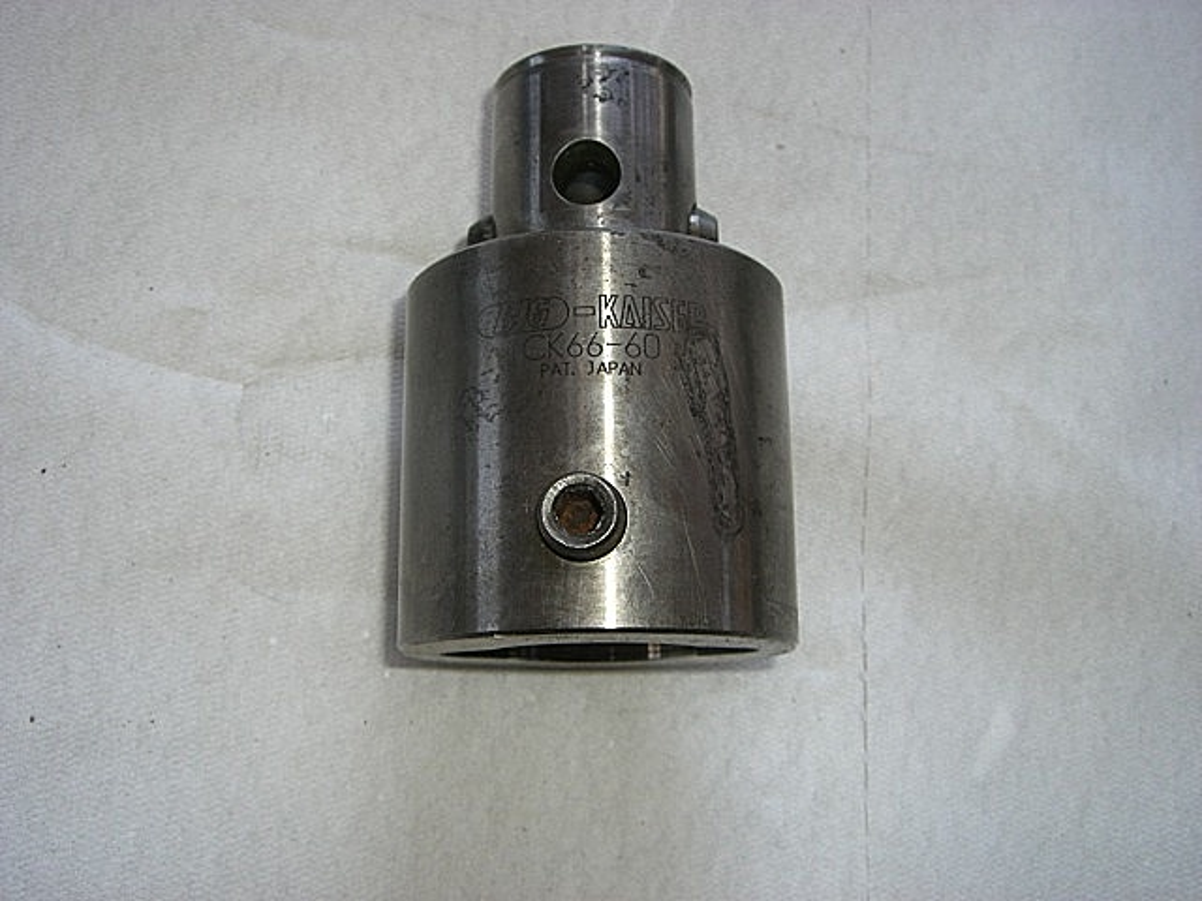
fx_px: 1320
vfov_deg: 37.7
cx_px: 601
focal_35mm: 38
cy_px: 450
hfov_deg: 49.0
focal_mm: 6.2
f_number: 4.3
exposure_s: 1/100
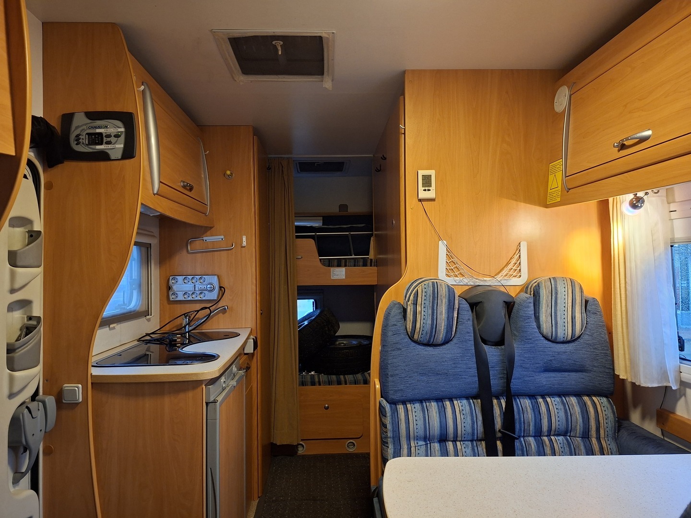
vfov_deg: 58.9
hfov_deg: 73.9
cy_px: 259
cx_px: 346
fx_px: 459
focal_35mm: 23
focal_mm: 5.54
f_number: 1.8
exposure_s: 1/33
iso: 400
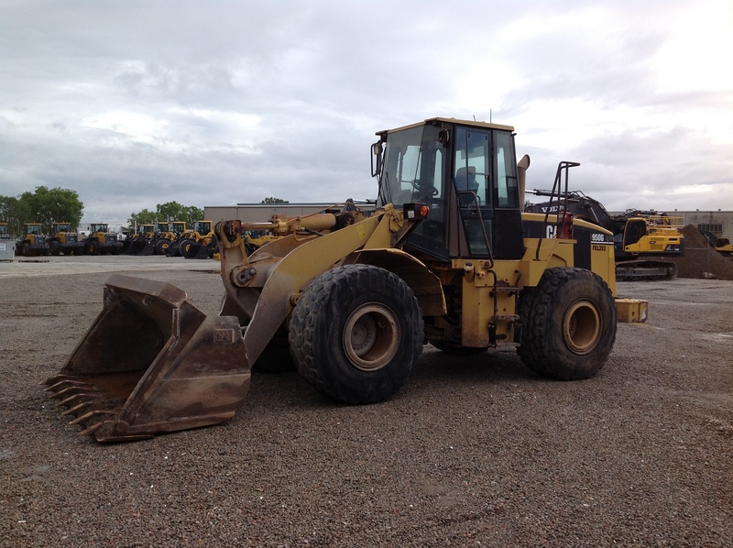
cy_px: 274
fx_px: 740
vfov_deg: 40.6
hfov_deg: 52.7
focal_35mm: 35
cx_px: 366
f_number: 2.4
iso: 80
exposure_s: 1/1259
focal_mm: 4.28
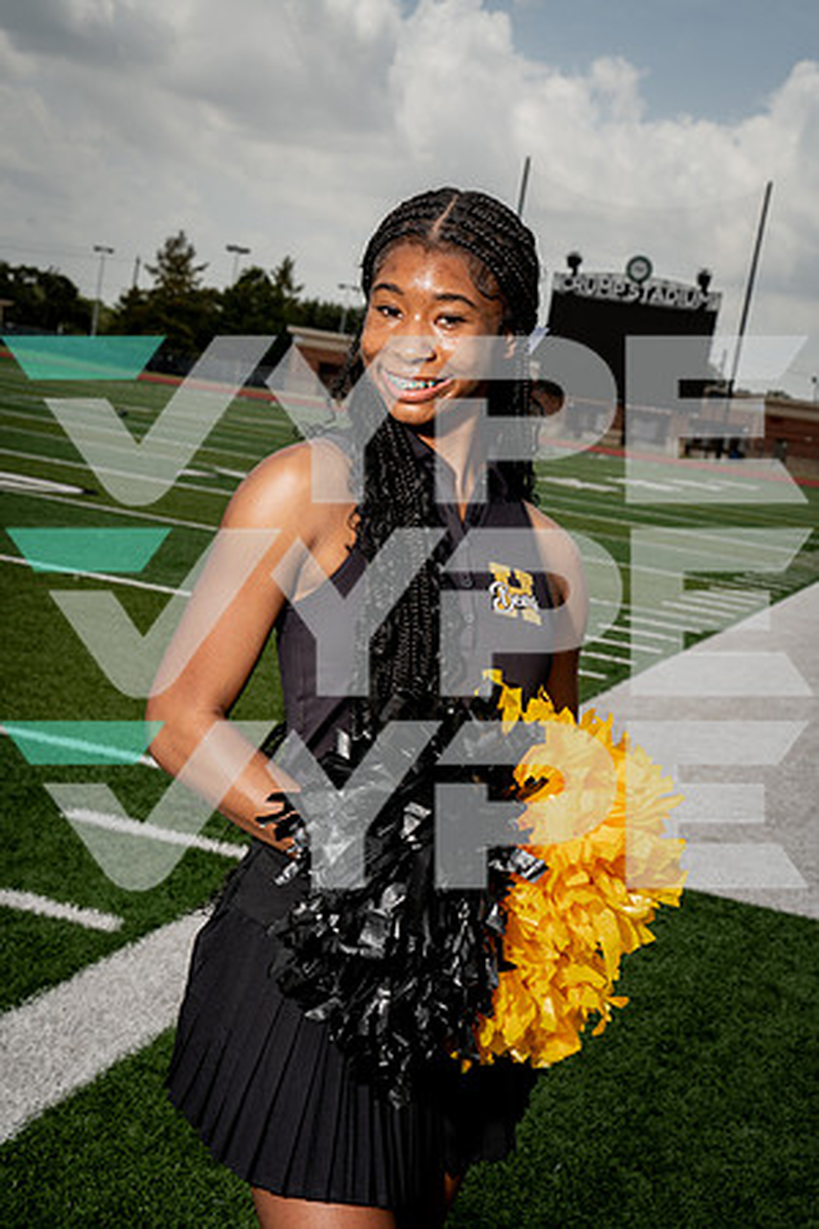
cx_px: 410
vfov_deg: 36.2
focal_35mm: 55
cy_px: 614
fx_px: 1877
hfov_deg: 24.6
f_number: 10
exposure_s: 1/200
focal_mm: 55
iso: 100
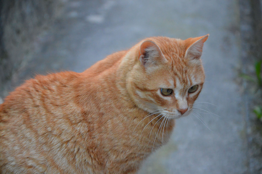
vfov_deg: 11.4
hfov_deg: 17.1
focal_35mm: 120
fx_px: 873
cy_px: 87
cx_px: 131
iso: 2800
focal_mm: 80
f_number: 5.3
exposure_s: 1/60
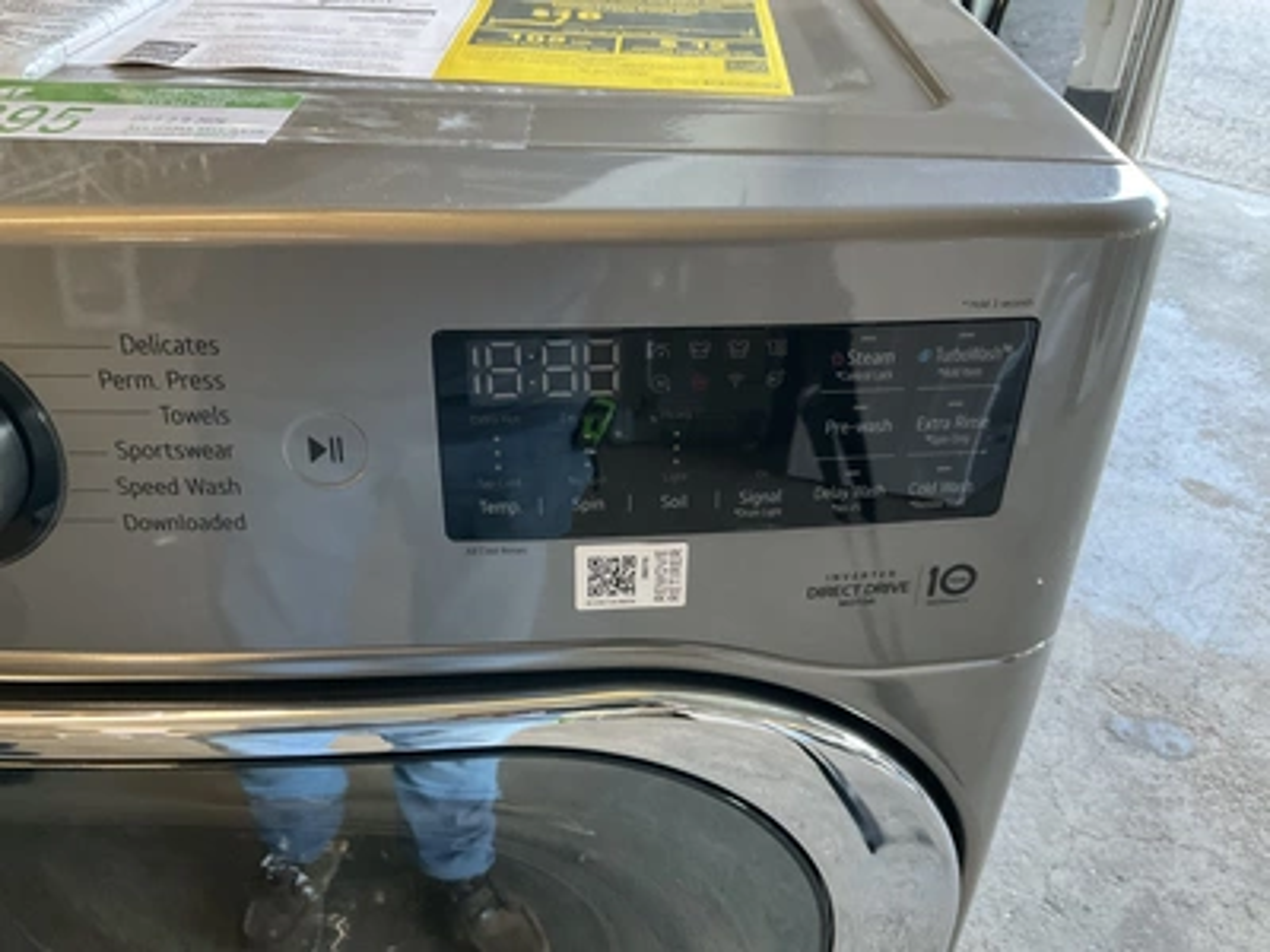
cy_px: 476
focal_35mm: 29
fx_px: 1064
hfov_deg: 61.7
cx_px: 635
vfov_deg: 48.2
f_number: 1.8
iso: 200
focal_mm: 3
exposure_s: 1/60
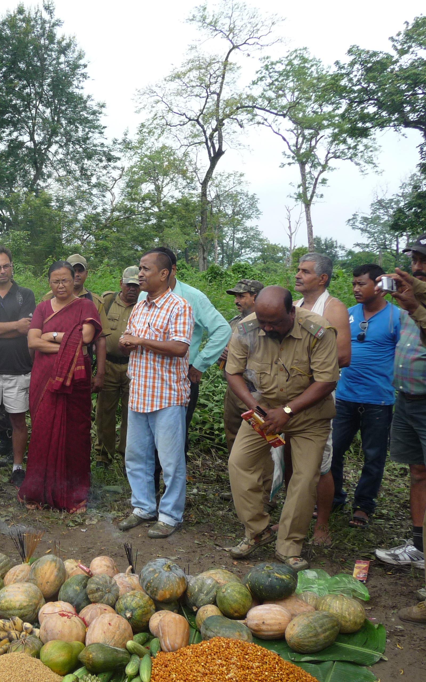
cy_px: 341
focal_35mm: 43
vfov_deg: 46.2
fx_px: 799
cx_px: -17
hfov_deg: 27.8
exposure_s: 1/400
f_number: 3.4
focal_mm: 5
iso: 100
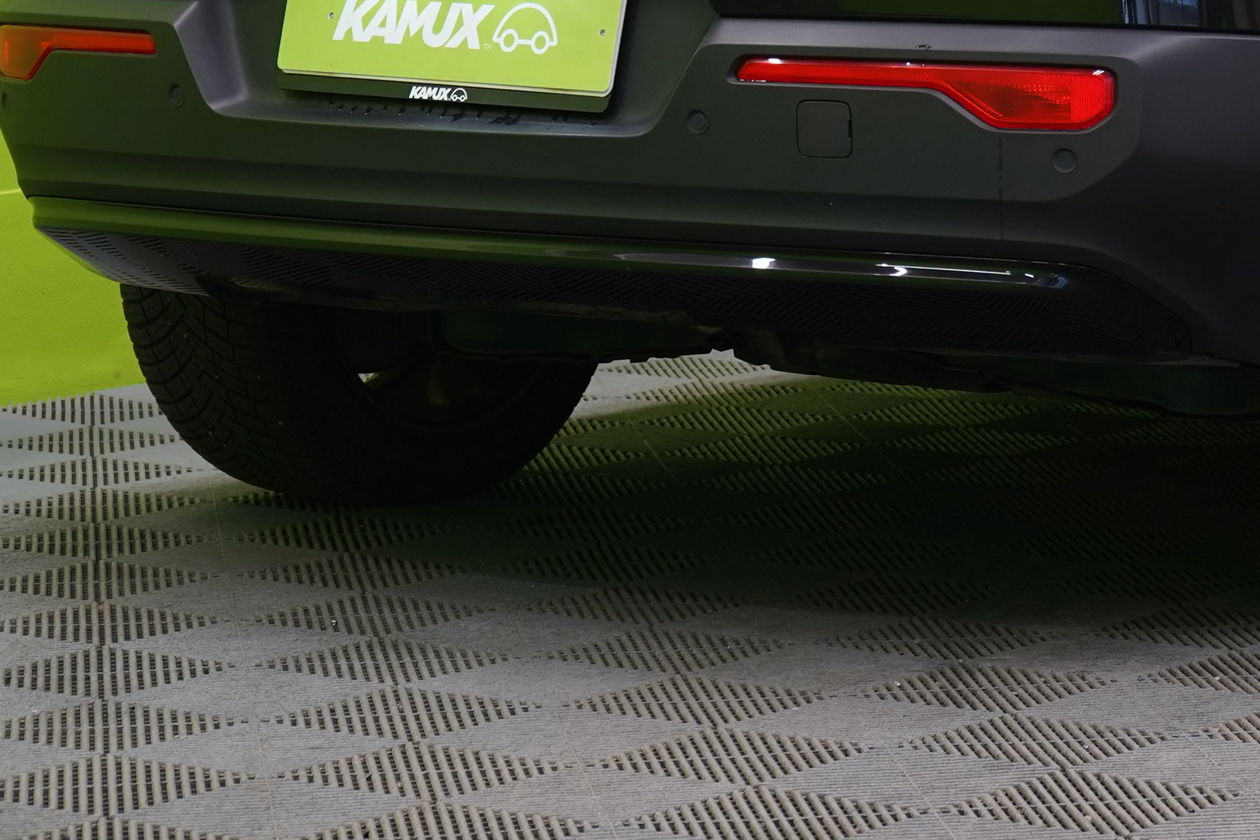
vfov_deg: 9.3
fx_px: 5075
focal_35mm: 145
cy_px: -211
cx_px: 1274
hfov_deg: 13.9
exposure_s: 1/25
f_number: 5
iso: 400
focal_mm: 54
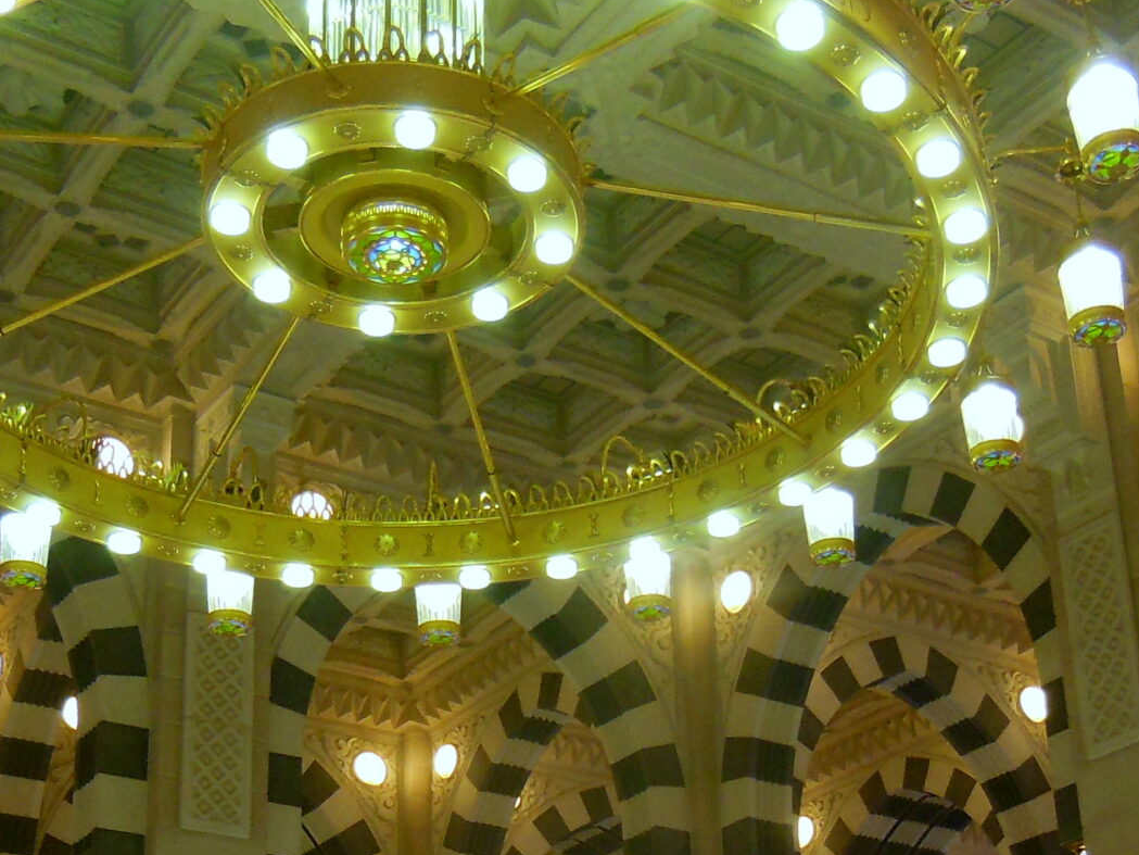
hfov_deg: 31.7
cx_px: 599
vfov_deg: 23.3
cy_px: 796
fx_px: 2007
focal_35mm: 61
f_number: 3.5
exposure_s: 1/30
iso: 400
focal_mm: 4.5
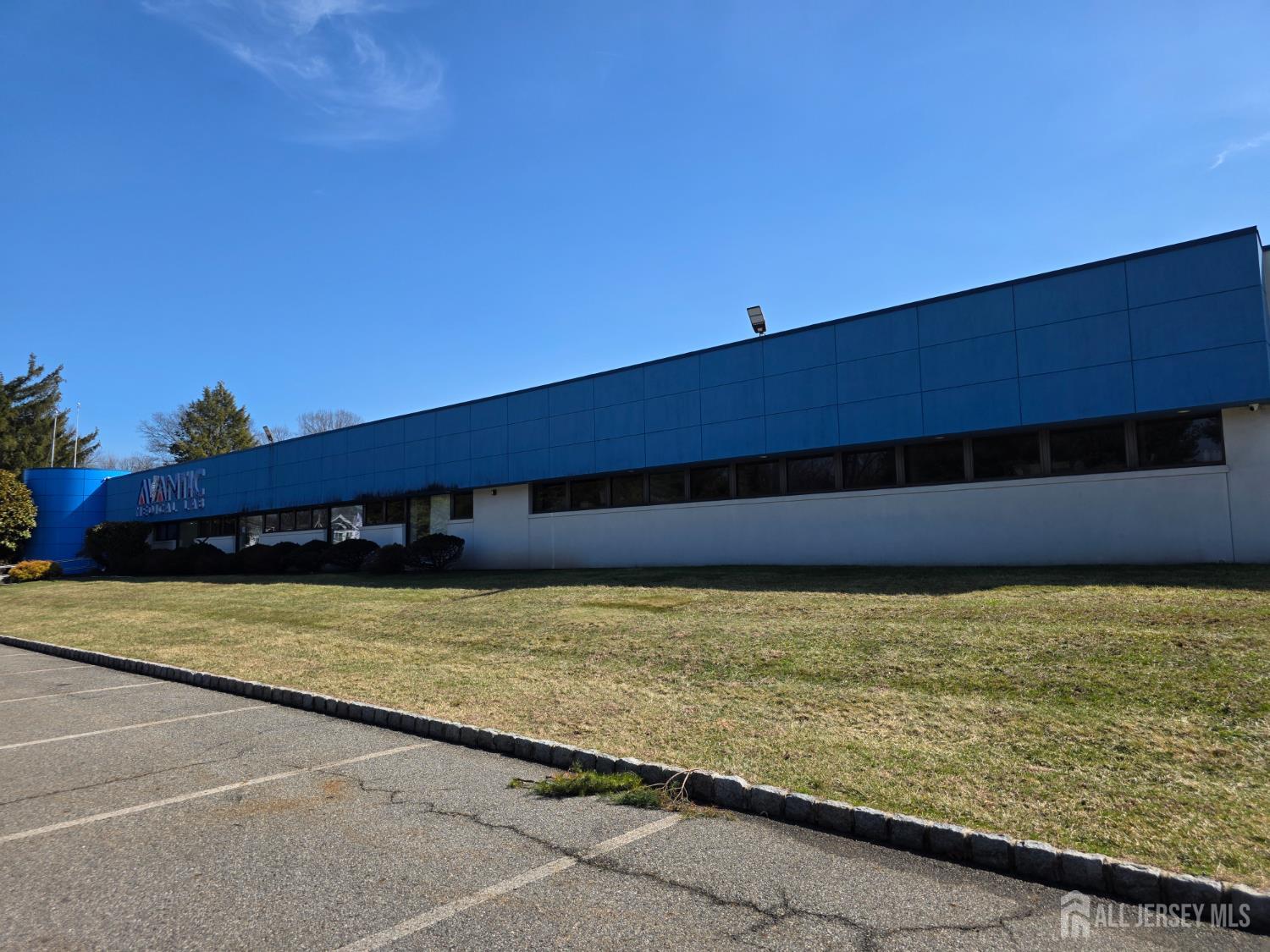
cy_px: 476
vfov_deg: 58.9
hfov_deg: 73.9
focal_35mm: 23
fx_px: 844
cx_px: 635
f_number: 1.7
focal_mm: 6.3
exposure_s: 1/5447
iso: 80
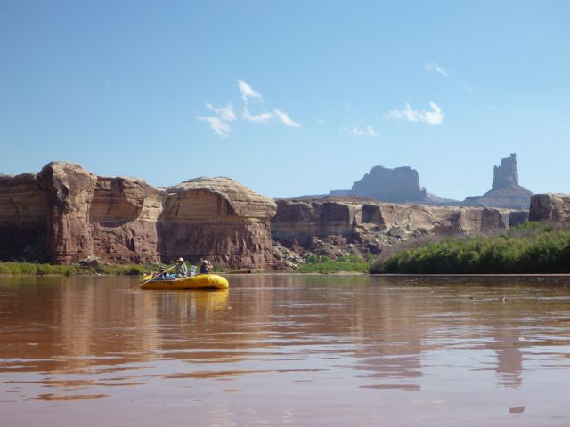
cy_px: 214
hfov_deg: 34.9
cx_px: 285
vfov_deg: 26.6
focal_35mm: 55
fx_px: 906
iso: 80
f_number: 4.9
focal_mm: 9.8
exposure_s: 1/320
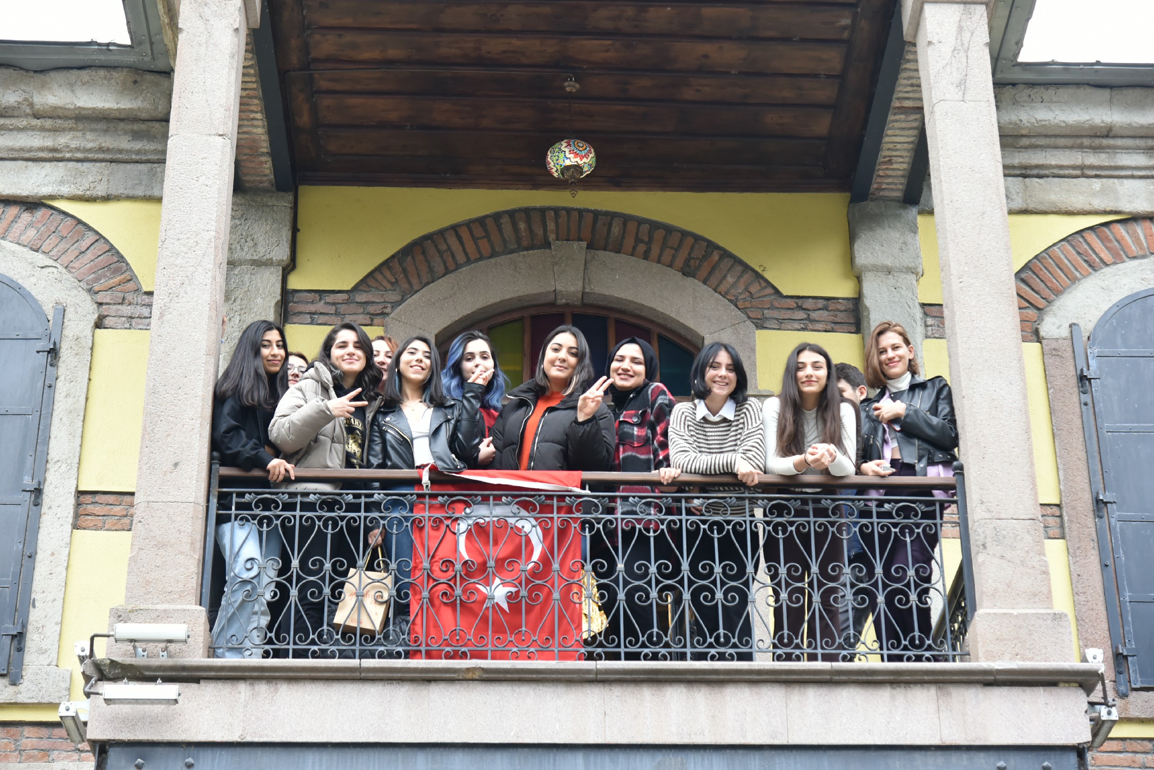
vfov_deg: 19.5
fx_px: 2244
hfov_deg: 28.8
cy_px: 385
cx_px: 577
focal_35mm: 70
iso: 1250
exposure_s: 1/400
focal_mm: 70
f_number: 5
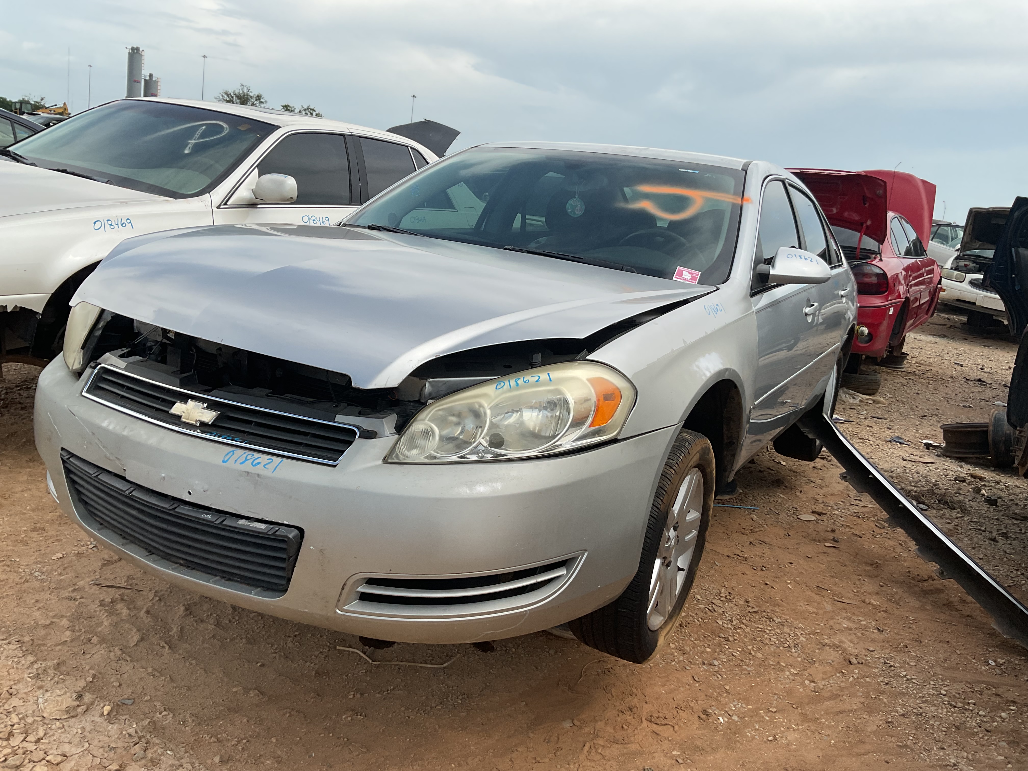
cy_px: 386
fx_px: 861
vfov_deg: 48.2
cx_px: 514
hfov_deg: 61.7
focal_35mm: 29
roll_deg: -7.5
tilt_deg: -12.6
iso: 16
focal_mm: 3
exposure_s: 1/1490
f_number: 1.8
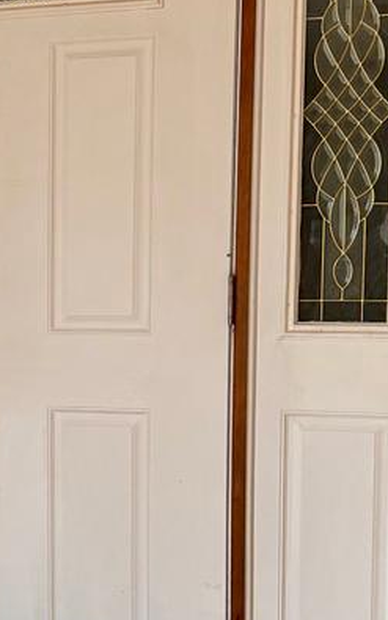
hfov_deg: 12.3
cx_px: -265
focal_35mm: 99
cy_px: 383
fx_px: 1674
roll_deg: +1.4
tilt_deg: -7.5
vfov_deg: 21.0
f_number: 1.78
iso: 160
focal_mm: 6.76
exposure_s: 1/121
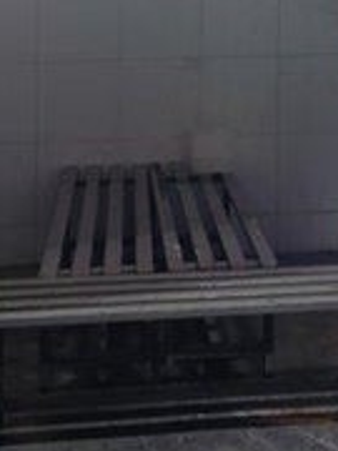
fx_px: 1159
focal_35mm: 89
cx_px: 318
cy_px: -85
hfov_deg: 16.3
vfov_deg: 20.6
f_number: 1.79
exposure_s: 1/33
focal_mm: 4.71
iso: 106
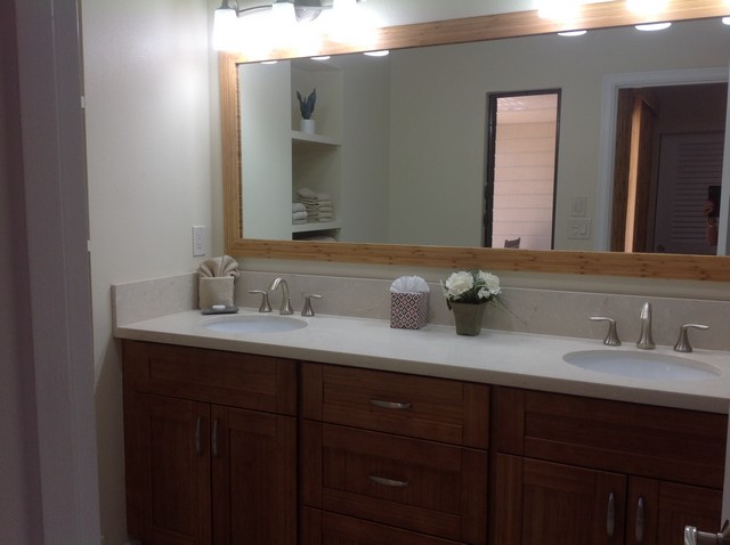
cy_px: 272
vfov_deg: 40.6
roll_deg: +1.2
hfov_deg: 52.7
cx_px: 365
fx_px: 737
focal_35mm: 35
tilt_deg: -5.9
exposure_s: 1/60
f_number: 2.4
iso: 50
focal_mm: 4.28
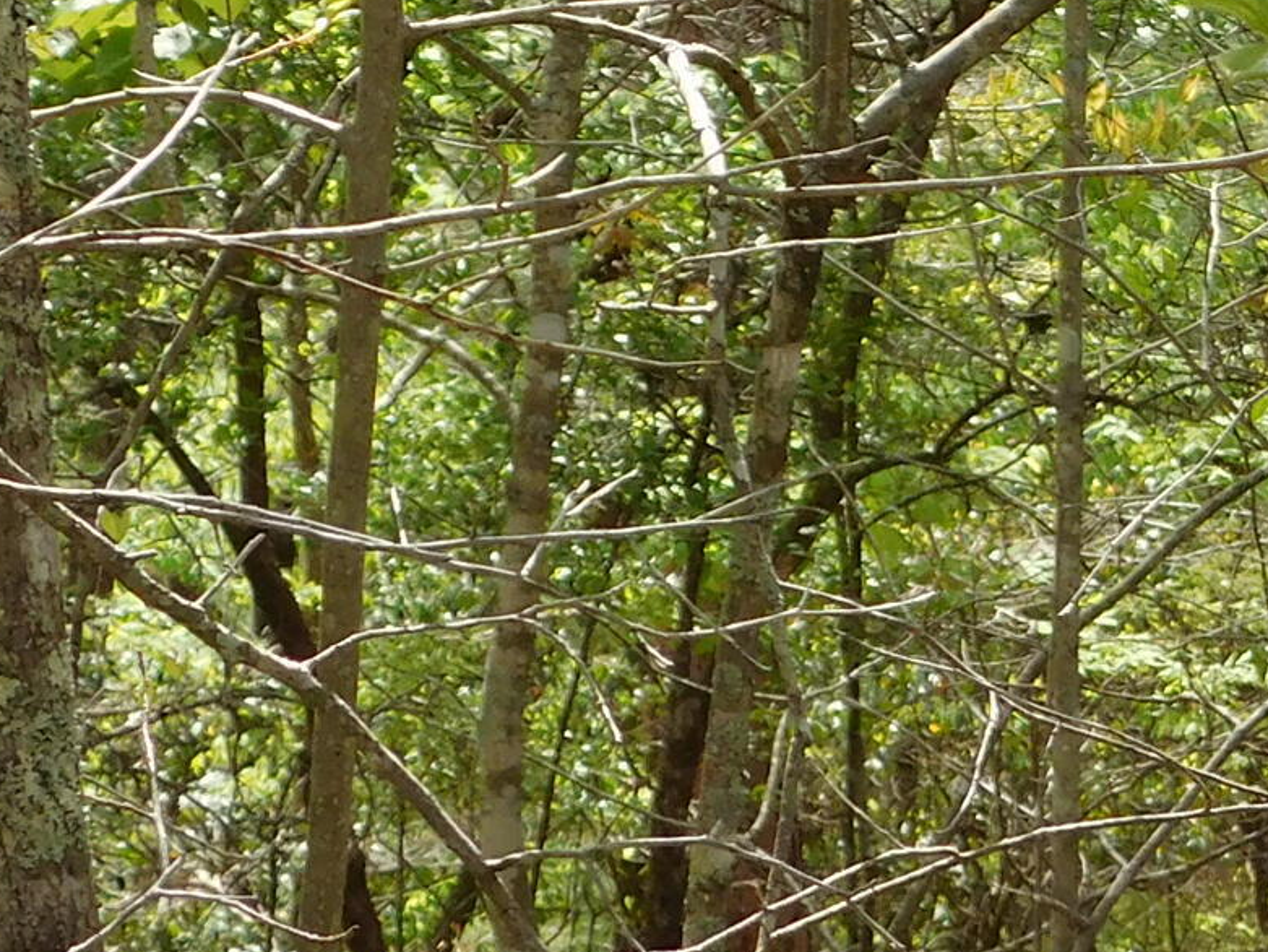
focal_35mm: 177
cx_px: 2054
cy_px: 41
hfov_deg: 10.7
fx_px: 6485
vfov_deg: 8.4
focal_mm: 8
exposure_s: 1/320
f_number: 3.7
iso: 125
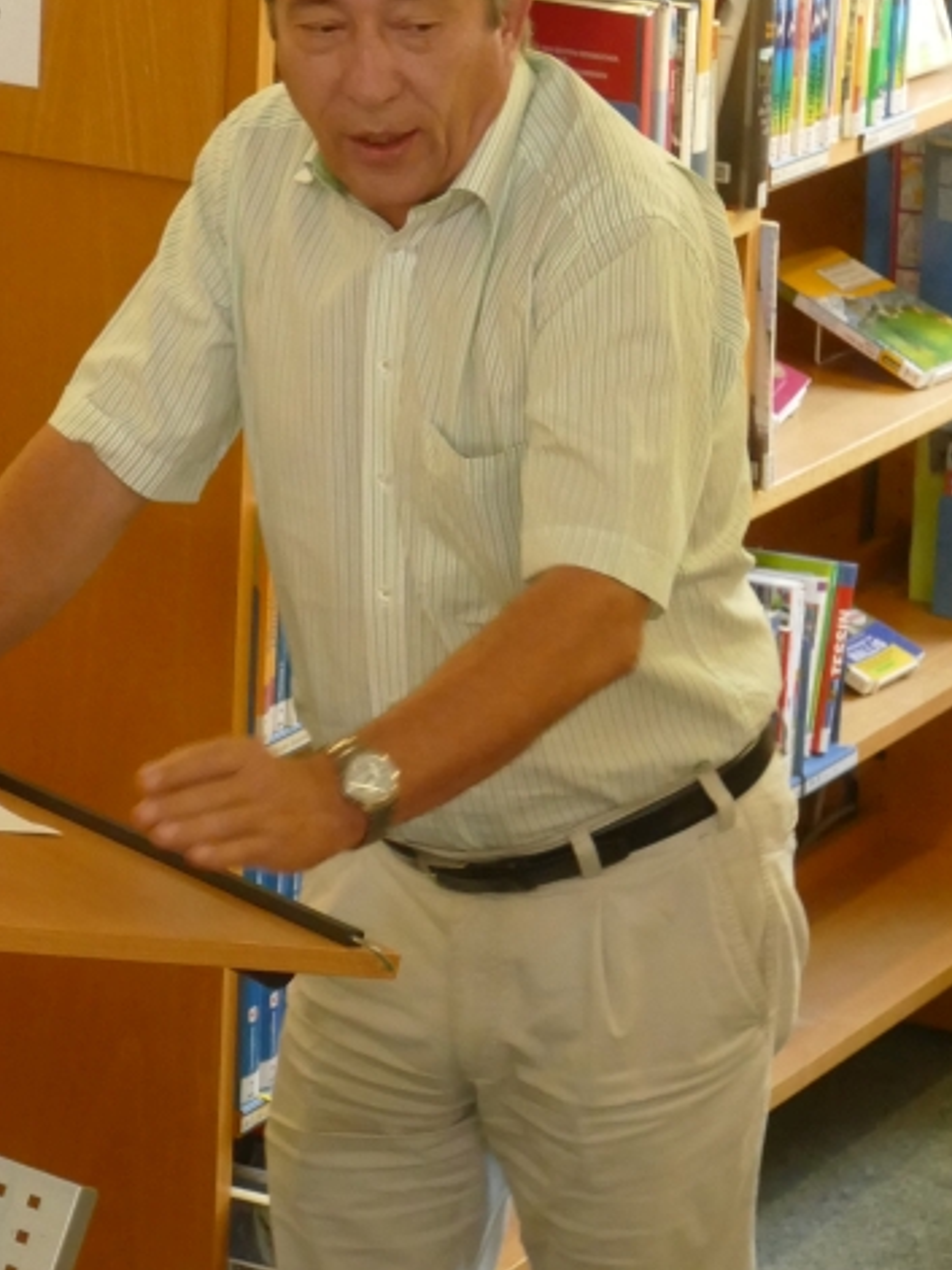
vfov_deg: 11.0
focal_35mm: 179
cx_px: 340
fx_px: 6567
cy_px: 733
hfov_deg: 8.3
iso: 1600
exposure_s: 1/60
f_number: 3.7
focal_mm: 26.59
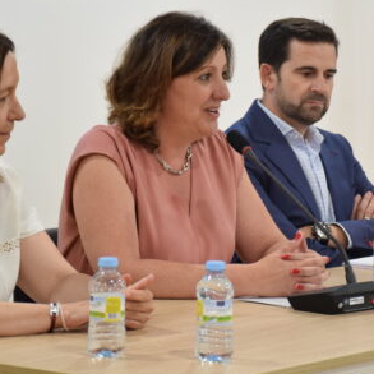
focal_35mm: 162
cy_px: 157
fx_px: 1980
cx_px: 255
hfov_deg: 10.8
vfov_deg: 10.8
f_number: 5
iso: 1600
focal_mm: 62
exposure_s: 1/80
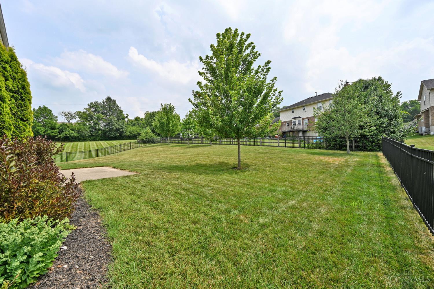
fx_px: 169
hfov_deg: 104.3
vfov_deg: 81.2
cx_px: 217
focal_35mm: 14
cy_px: 144
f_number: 7.1
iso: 100
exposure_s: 1/400
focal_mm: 14
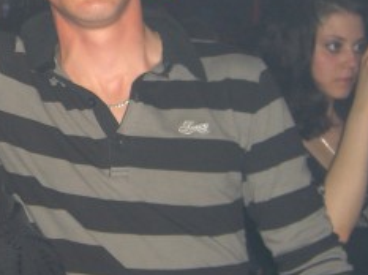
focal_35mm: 98
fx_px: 1040
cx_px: 25
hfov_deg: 19.6
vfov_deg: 15.0
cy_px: 109
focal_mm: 7.9
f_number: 2.8
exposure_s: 1/60
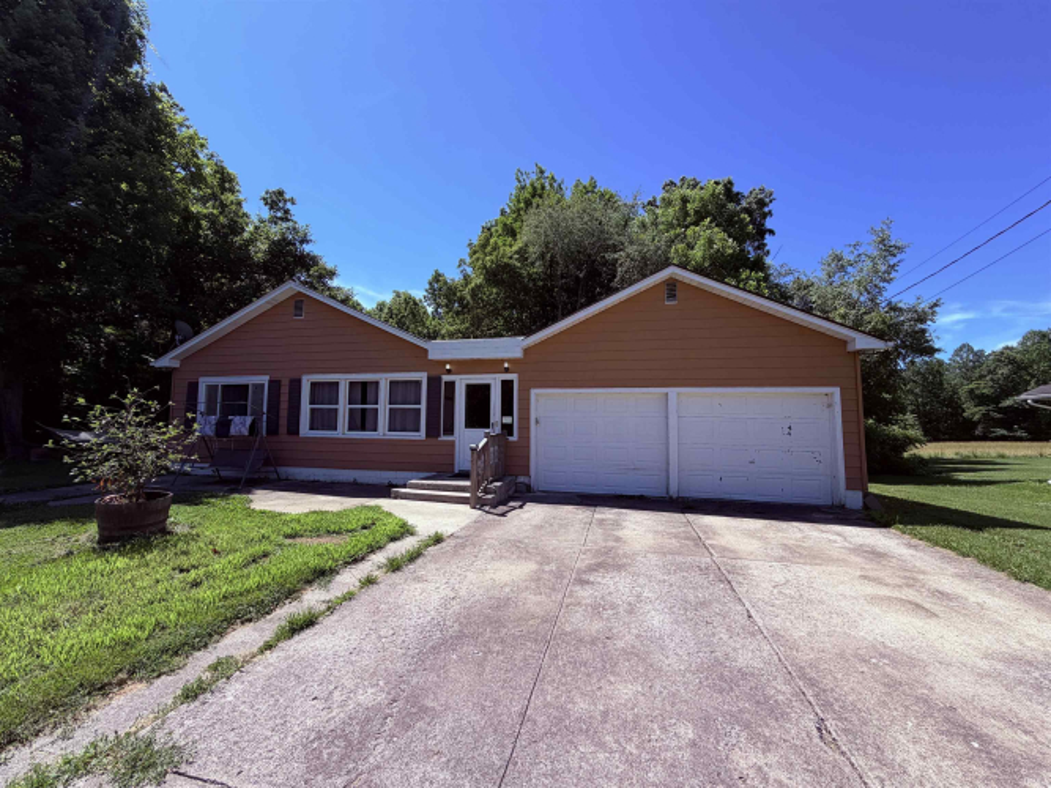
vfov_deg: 85.7
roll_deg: -0.5
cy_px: 394
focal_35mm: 14
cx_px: 526
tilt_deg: +3.7
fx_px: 425
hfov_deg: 102.1
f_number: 2.2
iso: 25
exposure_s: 1/770
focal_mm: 2.22
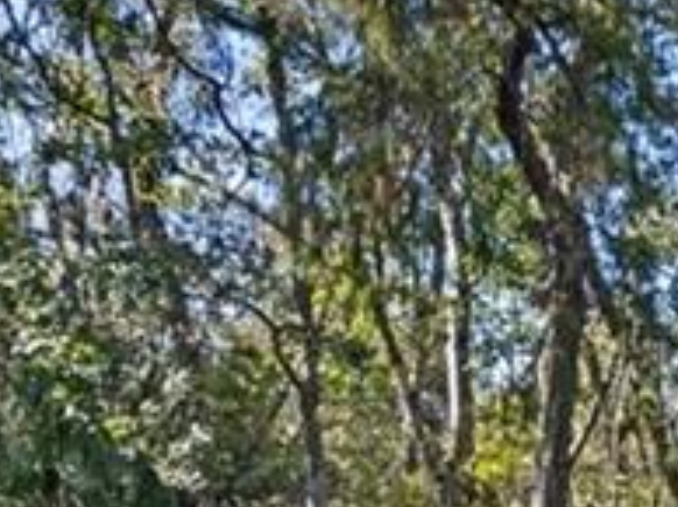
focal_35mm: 135
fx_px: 2641
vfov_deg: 10.2
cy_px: 983
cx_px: 1761
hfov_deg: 11.4
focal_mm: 17
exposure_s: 1/100
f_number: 8
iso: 400
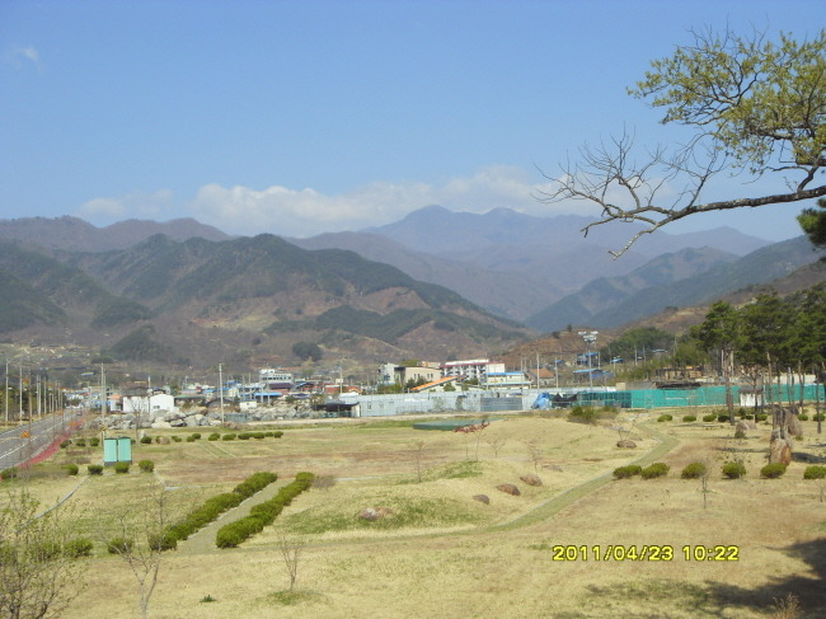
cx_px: 413
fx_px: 1431
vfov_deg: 24.4
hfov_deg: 32.2
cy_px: 310
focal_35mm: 60
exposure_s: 1/350
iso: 80
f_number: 7
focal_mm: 10.2
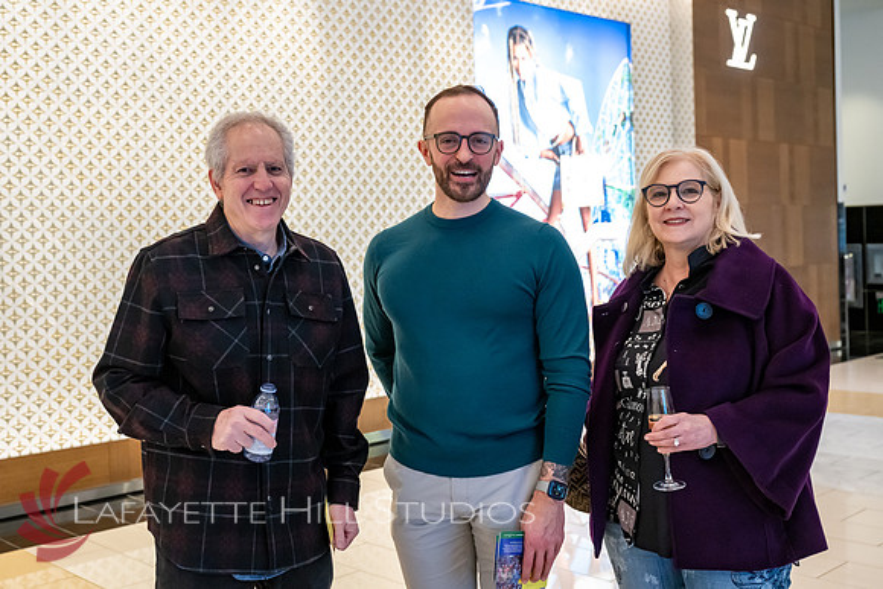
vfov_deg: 31.9
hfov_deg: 46.4
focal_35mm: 42
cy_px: 265
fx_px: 1029
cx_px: 399
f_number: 4
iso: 3200
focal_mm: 36
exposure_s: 1/320
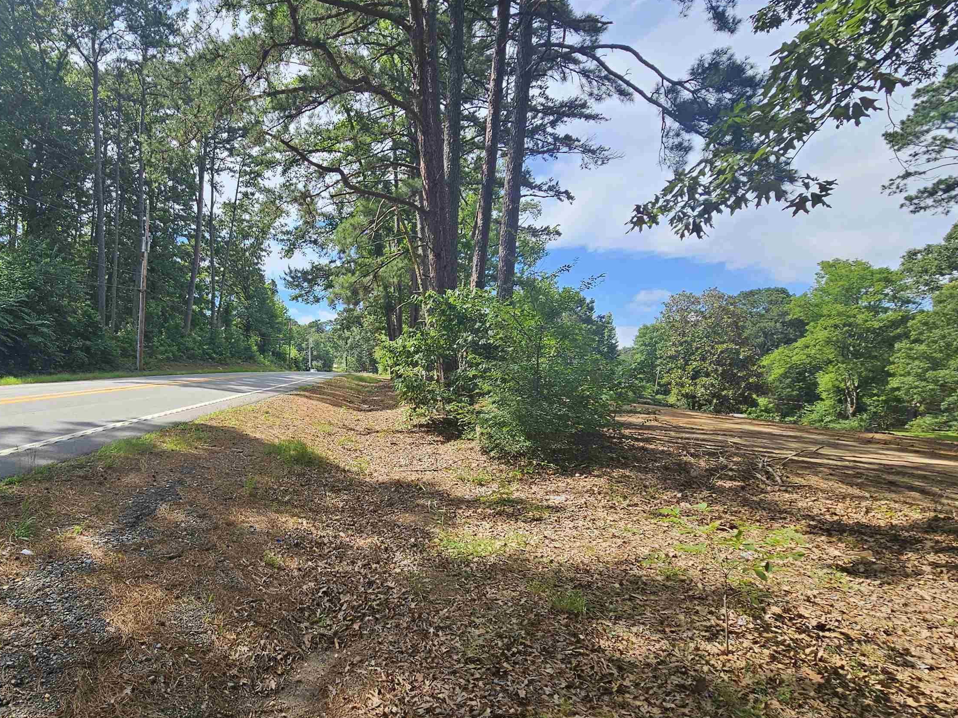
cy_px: 412
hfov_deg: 83.9
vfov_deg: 71.2
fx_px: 498
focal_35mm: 18
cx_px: 298
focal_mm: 2.2
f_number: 2.2
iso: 50
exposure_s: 1/973
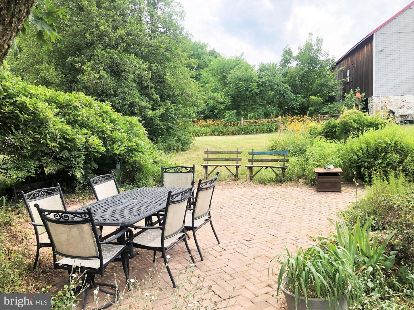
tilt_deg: -7.0
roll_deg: +1.4
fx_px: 335
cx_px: 207
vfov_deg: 49.7
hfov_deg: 63.4
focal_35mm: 28
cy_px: 155
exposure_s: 1/415
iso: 20
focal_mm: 3.99
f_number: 1.8
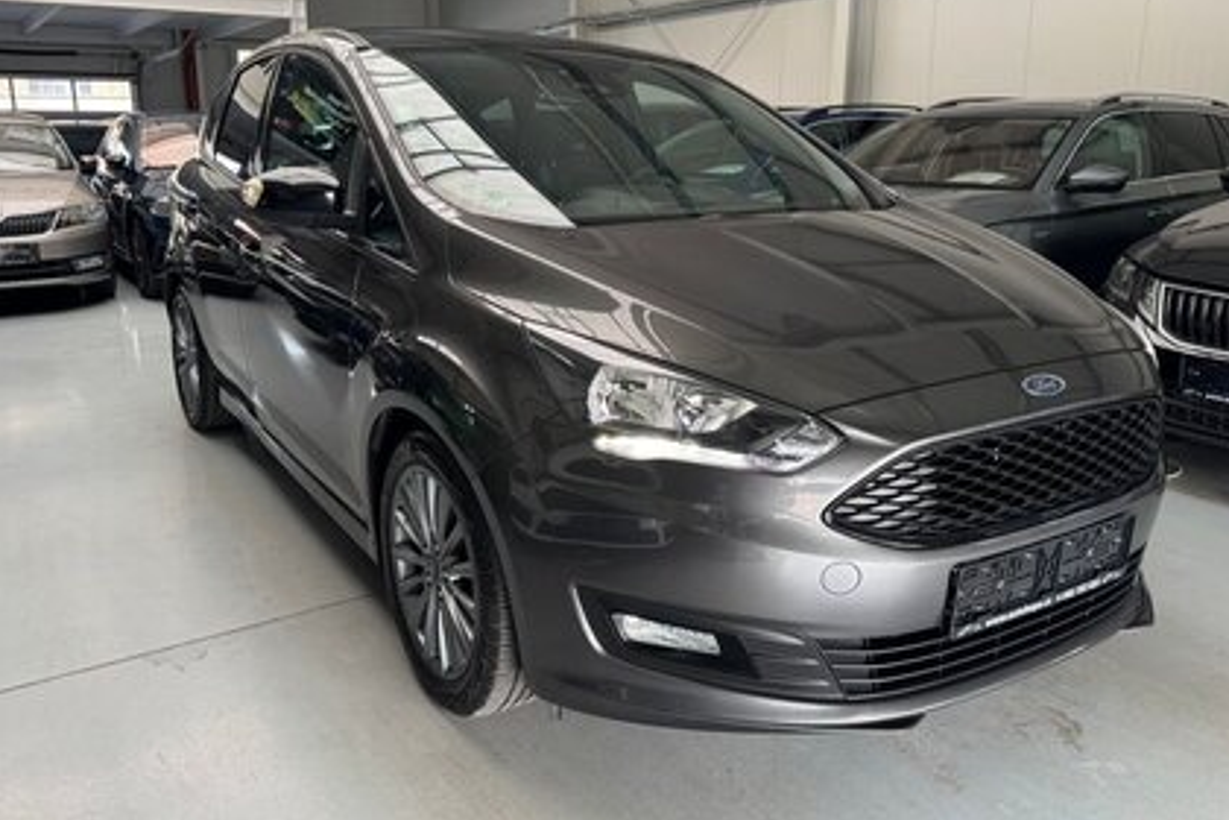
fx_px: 990
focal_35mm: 29
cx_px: 594
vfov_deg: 44.9
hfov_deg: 63.6
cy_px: 375
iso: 160
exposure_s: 1/121
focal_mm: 6.76
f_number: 1.78
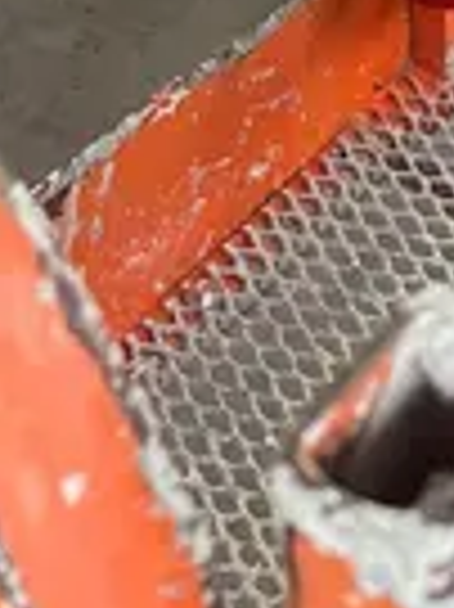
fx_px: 2470
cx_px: 1232
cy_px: -993
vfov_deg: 11.0
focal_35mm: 141
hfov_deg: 9.0
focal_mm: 4.2
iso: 160
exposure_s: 1/60
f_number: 1.6
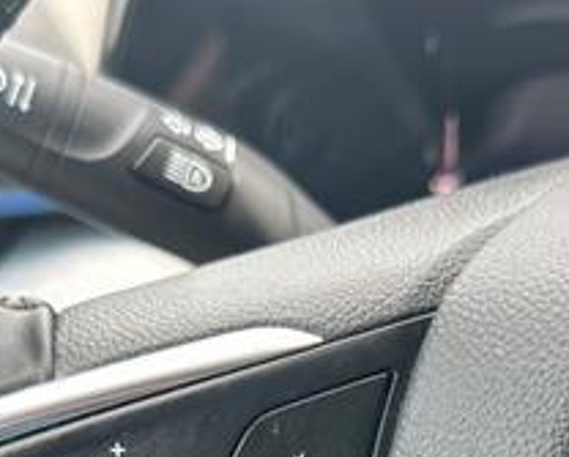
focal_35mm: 72
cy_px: 586
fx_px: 1214
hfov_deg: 26.3
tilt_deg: -32.6
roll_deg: +1.9
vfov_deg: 19.7
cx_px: 331
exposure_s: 1/199
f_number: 1.78
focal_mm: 6.86
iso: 80
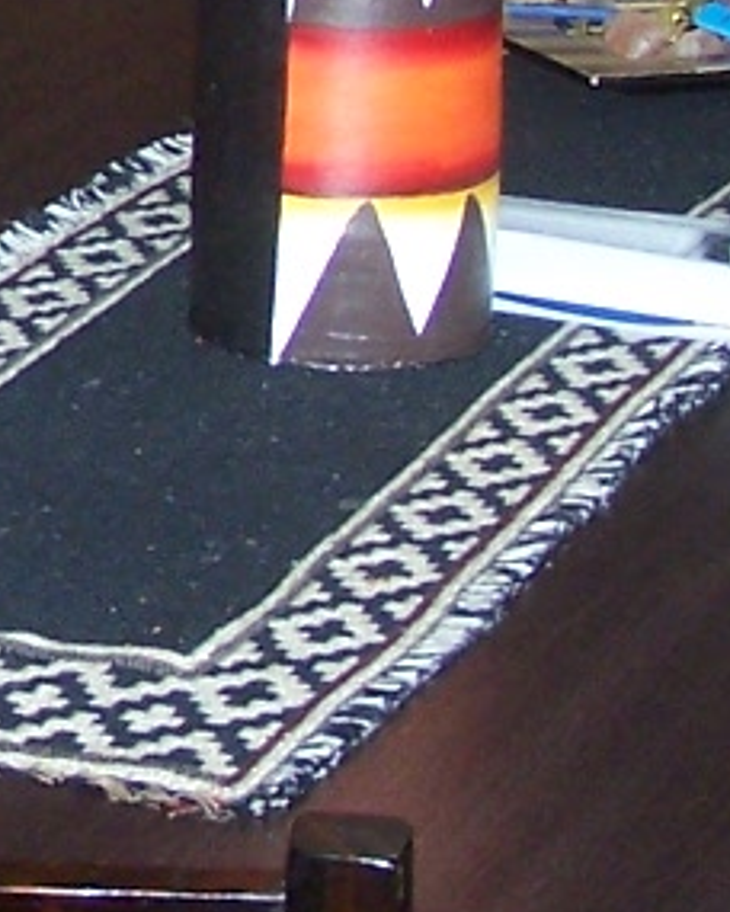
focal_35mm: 202
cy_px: -54
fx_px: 5455
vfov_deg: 9.5
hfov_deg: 7.4
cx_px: -599
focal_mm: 6.3
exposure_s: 1/60
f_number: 2.8
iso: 140
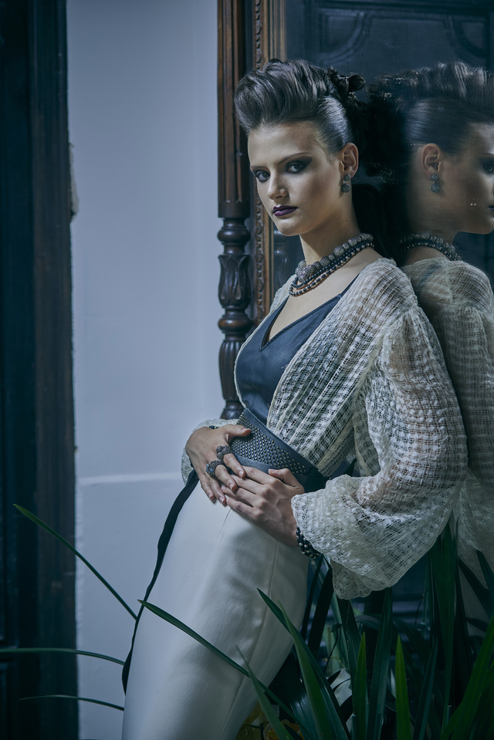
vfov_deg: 19.5
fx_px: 2160
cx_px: 247
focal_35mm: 105
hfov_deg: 13.0
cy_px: 370
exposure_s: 1/200
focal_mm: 105
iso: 400
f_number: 4.5
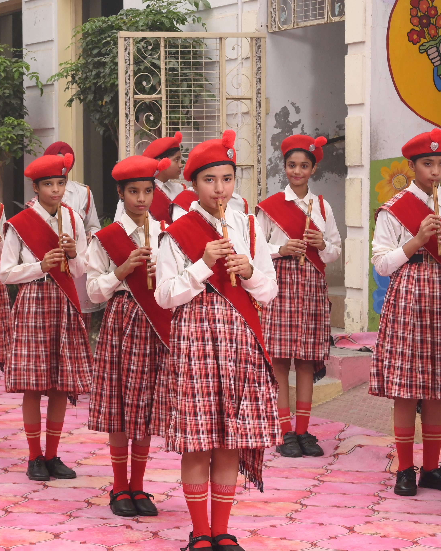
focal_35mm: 101
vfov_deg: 19.0
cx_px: 62
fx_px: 1648
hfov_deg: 15.1
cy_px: 308
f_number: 9
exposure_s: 1/160
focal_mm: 49
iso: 1000
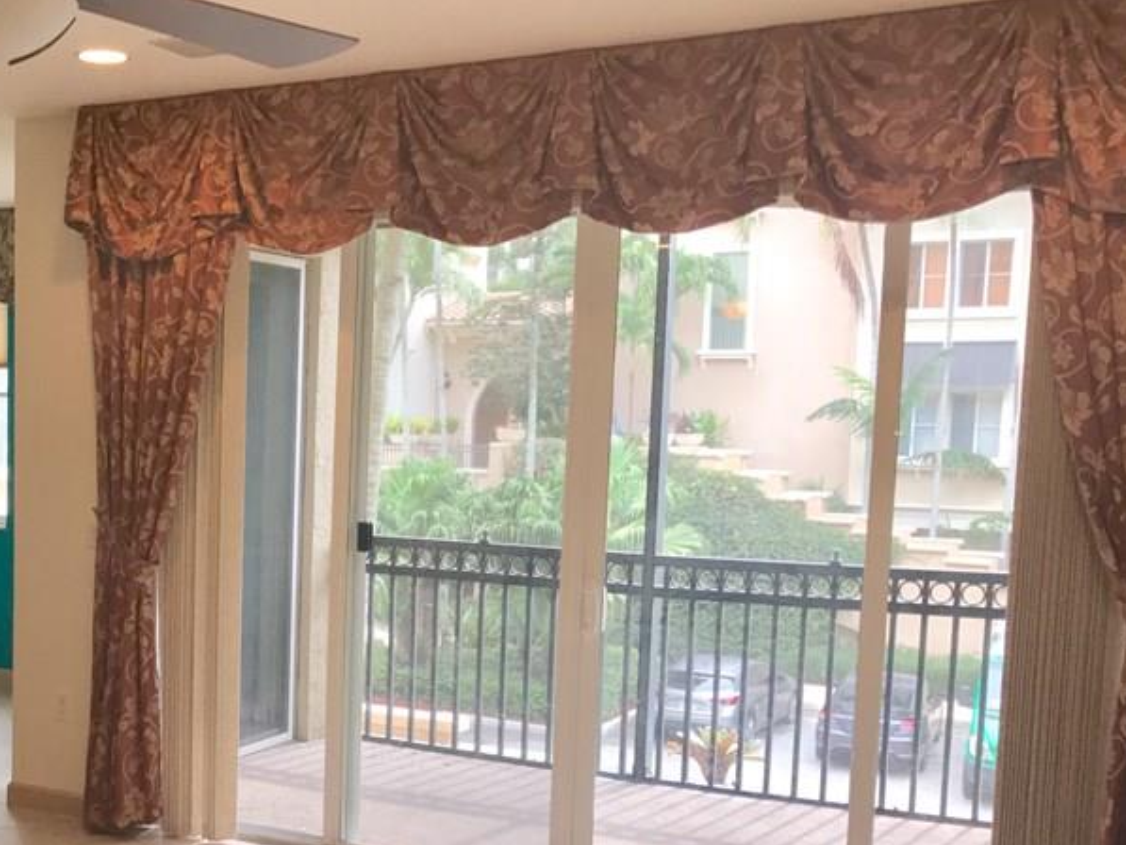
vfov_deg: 30.0
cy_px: 588
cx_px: 185
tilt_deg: -5.1
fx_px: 1562
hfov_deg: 37.8
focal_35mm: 48
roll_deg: -0.9
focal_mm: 3.99
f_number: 1.8
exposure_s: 1/97
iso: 20
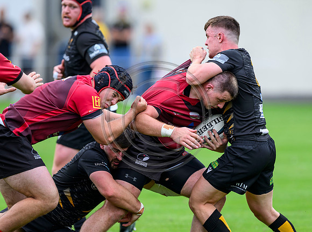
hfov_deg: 3.9
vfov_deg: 2.9
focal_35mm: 515
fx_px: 4628
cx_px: 177
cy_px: 125
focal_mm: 400
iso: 500
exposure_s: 1/1600
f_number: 3.5
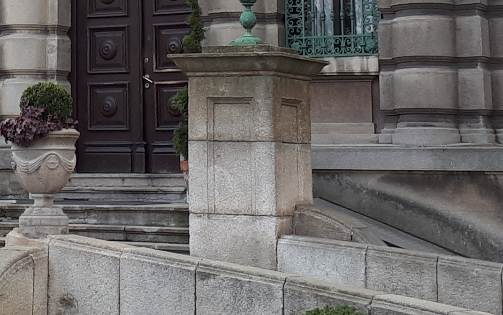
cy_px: -113
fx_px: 1686
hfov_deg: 16.7
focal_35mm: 123
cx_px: 48
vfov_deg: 10.4
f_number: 1.9
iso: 40
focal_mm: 3.6
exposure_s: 1/267
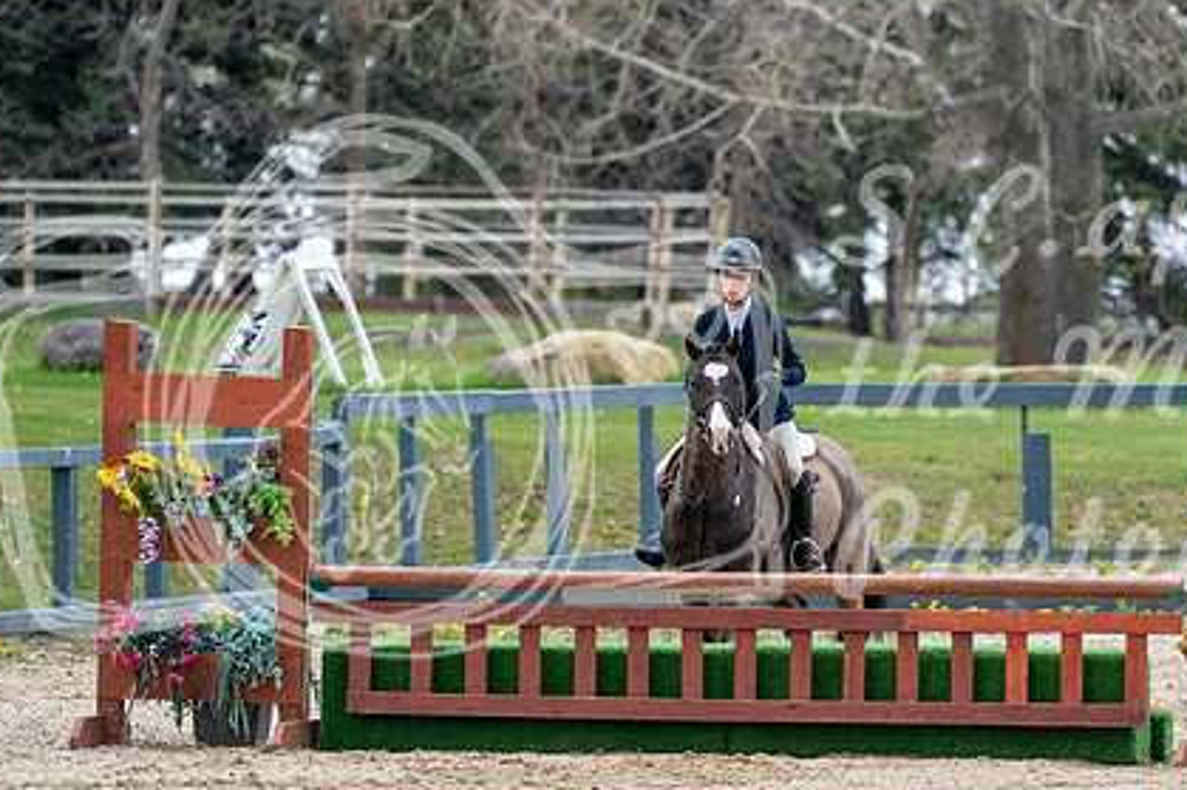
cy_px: 387
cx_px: 779
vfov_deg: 3.0
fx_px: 14930
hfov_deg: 4.6
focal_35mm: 453
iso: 400
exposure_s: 1/400
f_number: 5.6
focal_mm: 327
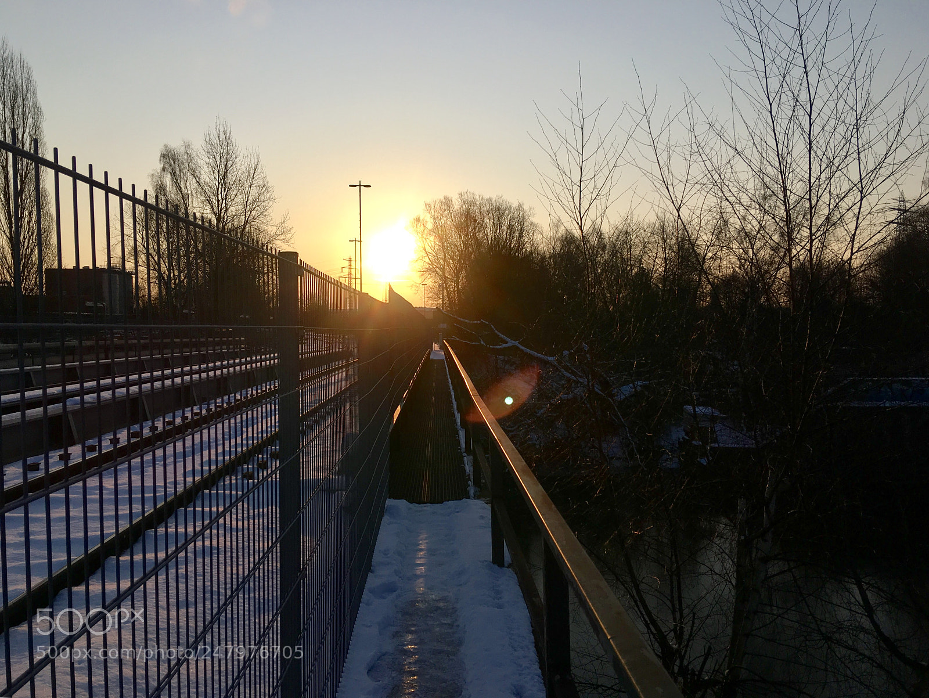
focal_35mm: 29
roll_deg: +1.9
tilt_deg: +0.4
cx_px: 464
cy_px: 349
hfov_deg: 61.6
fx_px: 779
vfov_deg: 48.3
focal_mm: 4.15
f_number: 2.2
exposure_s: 1/1183
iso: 25
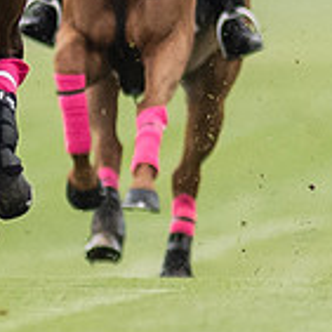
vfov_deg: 0.4
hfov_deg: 0.4
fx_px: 45107
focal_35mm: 4157
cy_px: -15
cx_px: -315
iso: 640
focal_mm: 300
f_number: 2.8
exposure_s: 1/4000
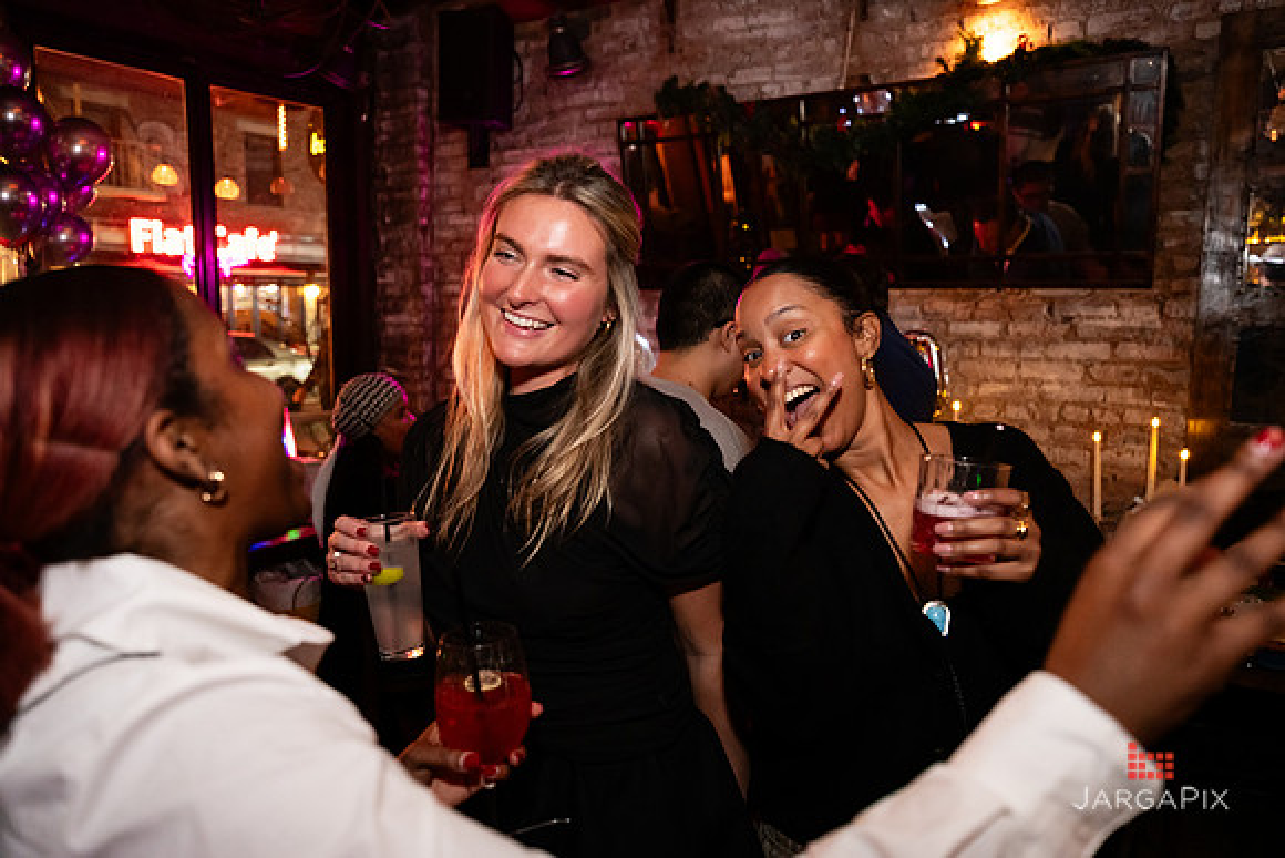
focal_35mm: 25
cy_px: 429
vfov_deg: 51.9
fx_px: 881
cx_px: 642
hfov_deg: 72.2
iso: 3200
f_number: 2.8
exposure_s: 1/100
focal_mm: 24
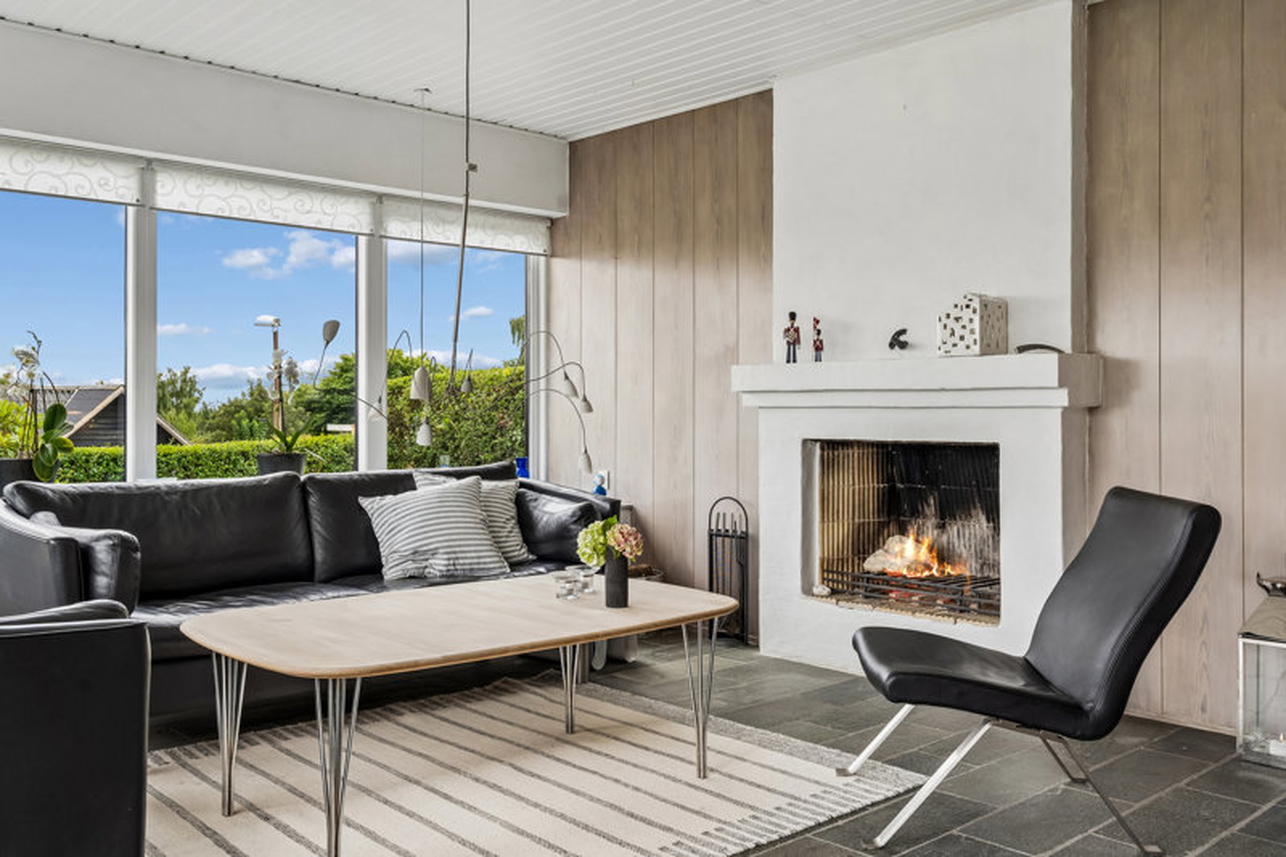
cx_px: 643
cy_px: 428
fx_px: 1089
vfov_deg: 42.9
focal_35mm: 30
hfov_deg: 61.1
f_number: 8
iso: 200
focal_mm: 30.5
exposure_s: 1/40
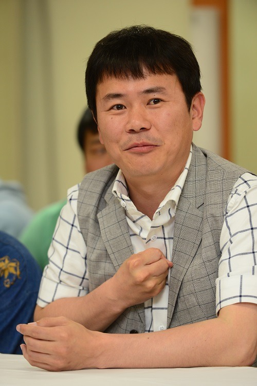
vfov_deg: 10.3
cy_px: 193
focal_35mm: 200
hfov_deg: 6.9
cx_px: 128
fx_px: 2143
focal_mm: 200
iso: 1000
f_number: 4.5
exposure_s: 1/125
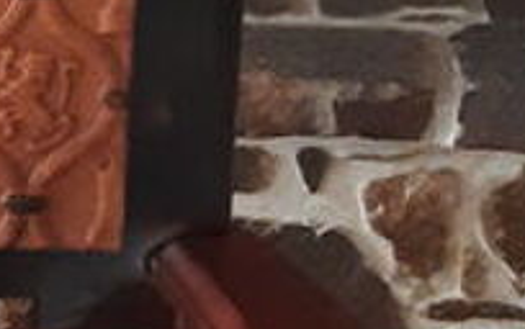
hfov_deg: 10.9
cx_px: -414
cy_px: 305
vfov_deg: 7.3
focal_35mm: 180
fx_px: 2578
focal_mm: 3.93
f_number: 1.7
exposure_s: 1/50
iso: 250
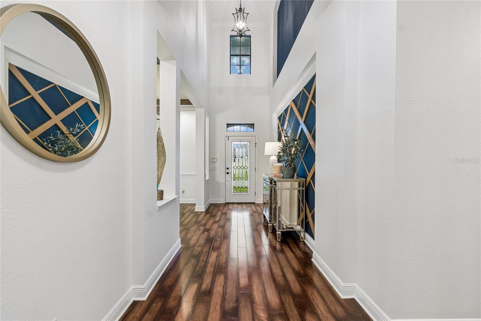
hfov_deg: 100.4
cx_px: 240
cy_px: 160
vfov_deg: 77.3
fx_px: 200
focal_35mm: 15
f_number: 7.1
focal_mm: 10
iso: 100
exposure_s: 1/1.25
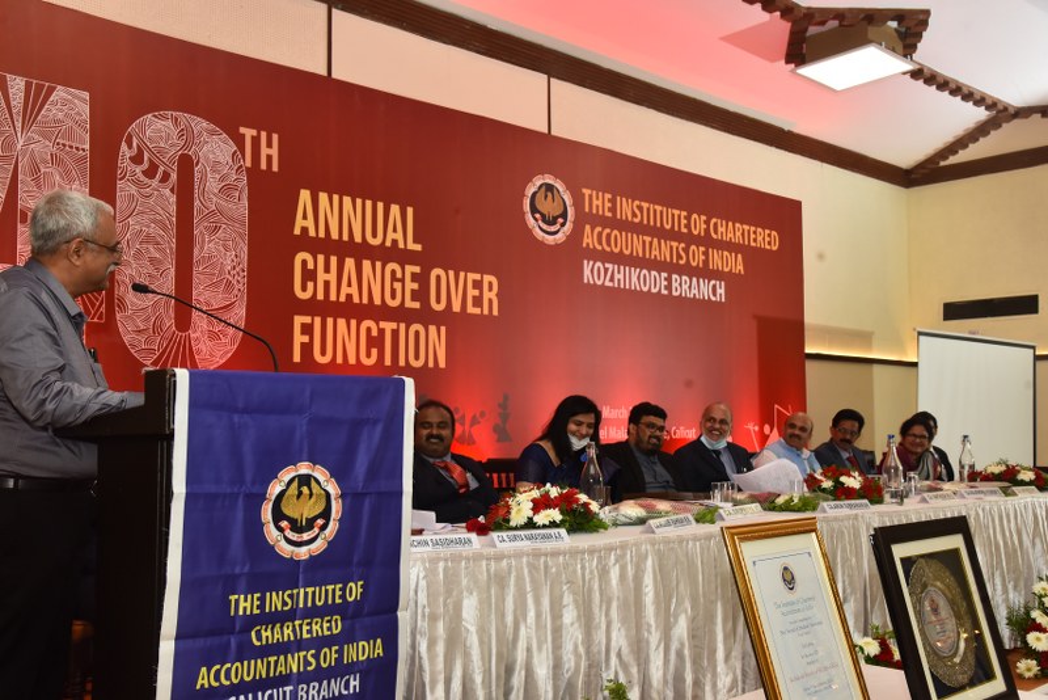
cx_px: 524
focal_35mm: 38
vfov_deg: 35.1
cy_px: 350
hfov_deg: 50.7
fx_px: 1107
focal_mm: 38
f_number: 9
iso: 1000
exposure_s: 1/100
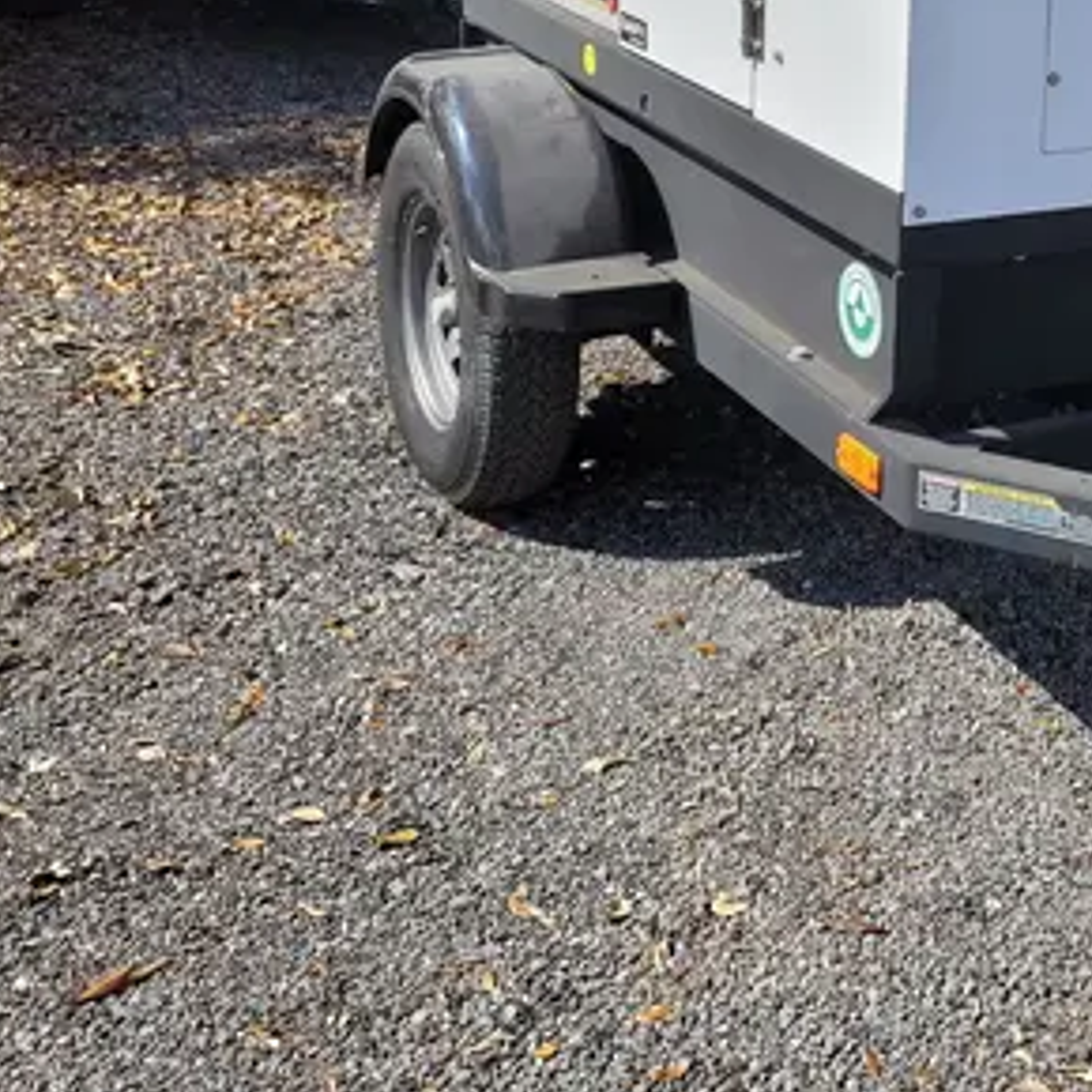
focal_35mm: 58
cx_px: 968
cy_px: 66
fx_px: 2070
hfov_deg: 28.5
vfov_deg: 28.2
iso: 40
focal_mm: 5.4
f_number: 1.8
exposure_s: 1/2216
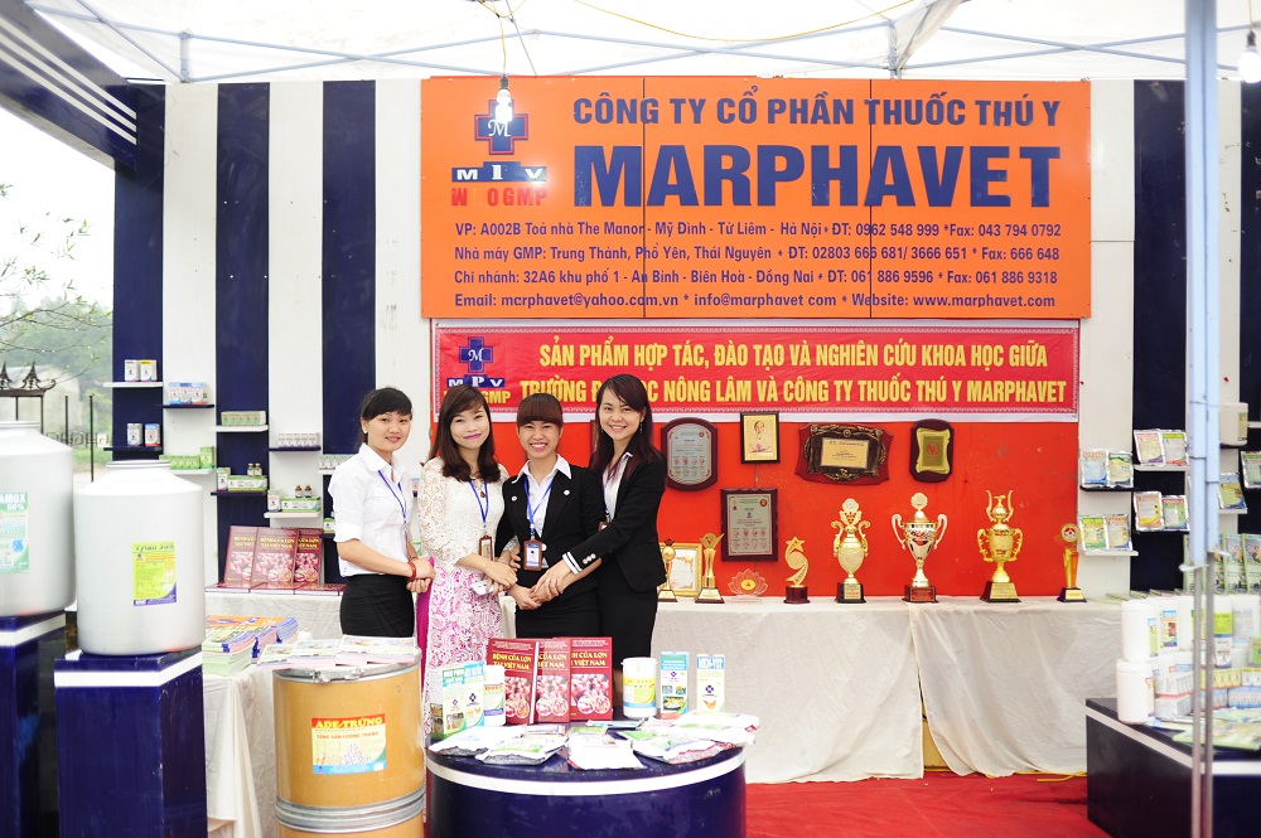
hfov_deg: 54.5
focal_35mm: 35
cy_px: 419
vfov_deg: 37.8
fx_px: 1225
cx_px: 630
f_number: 2.8
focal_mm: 35
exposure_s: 1/80
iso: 200
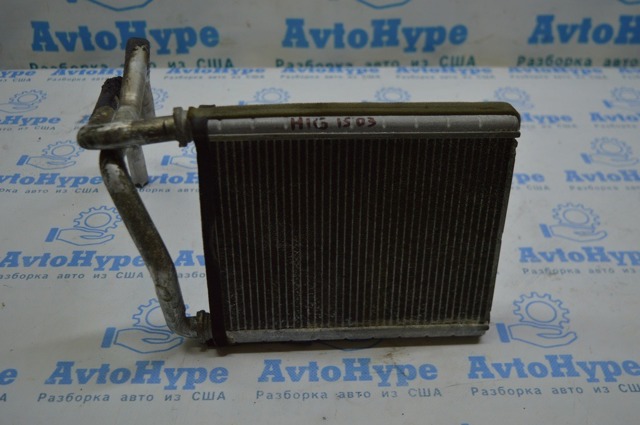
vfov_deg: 35.4
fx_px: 666
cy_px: 212
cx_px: 320
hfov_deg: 51.3
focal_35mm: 38
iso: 400
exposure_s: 1/200
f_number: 4
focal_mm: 25
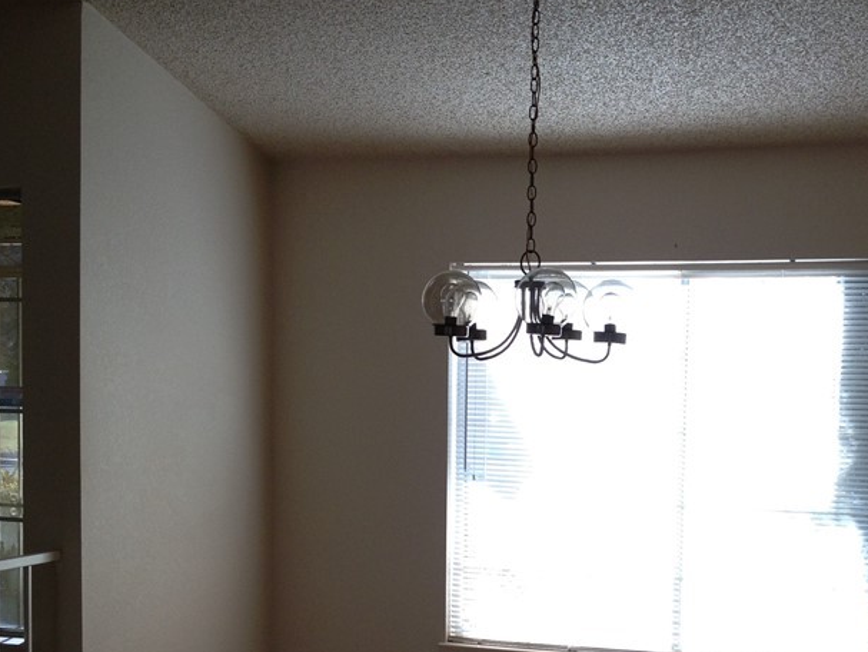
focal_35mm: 59
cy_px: 490
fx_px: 1480
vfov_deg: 24.6
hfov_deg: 32.5
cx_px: 558
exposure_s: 1/232
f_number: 2.4
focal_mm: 4.28
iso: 80
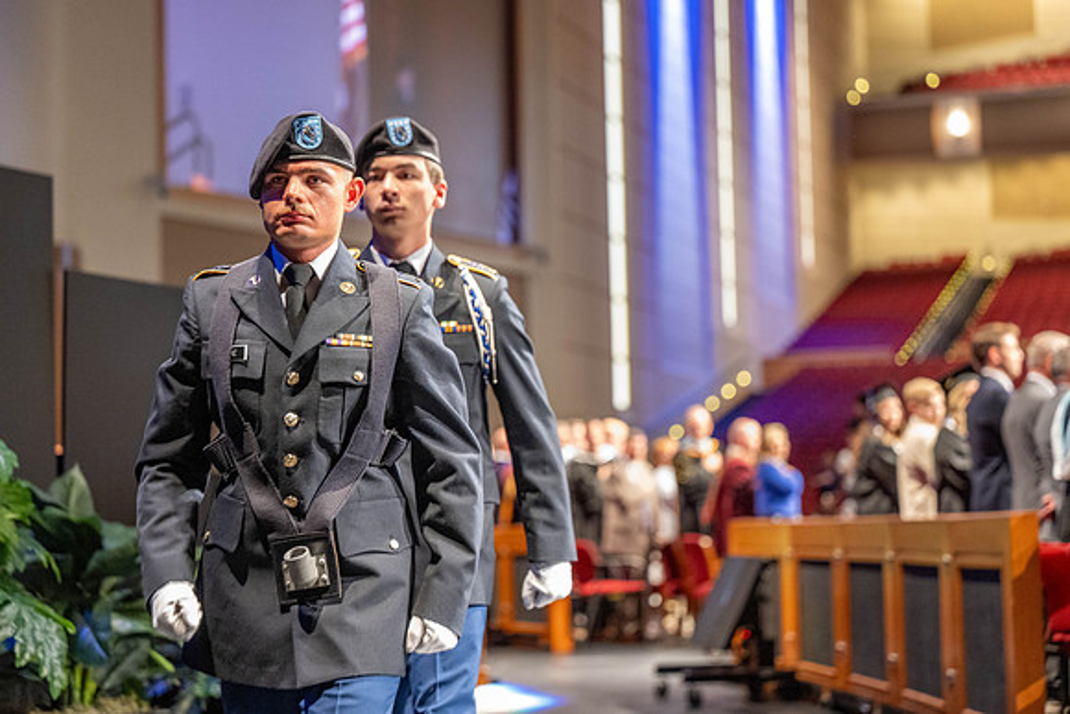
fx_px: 2497
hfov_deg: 24.2
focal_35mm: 84
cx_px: 535
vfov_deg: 16.3
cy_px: 357
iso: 4000
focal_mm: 84
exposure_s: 1/50
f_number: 2.8
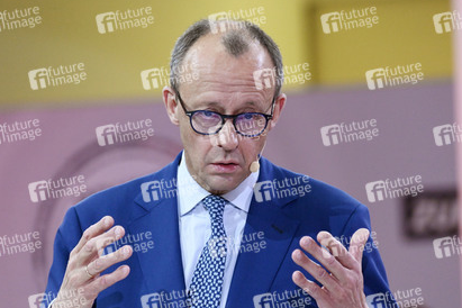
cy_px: 161
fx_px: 7032
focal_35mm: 548
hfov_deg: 3.8
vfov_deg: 2.5
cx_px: 252
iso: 6400
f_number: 8
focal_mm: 500
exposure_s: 1/320
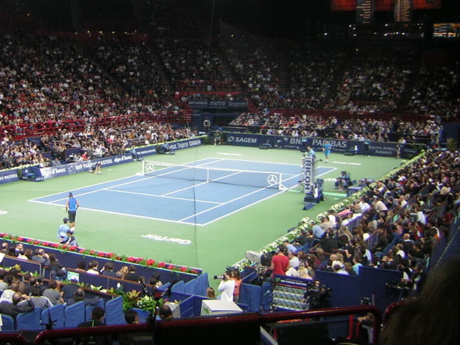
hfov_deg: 38.4
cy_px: 117
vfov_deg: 29.5
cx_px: 150
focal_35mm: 49
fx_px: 651
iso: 50
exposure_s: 1/12.2
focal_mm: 4.7
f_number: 2.6
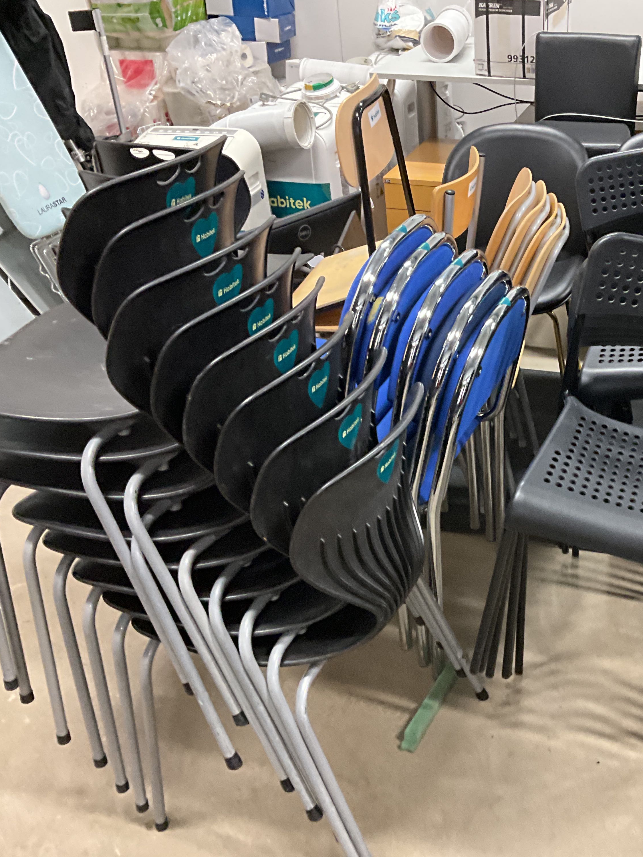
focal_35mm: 39
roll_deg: +0.5
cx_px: 519
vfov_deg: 47.9
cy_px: 425
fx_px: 966
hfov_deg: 35.6
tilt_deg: -28.4
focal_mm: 3
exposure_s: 1/60
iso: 250
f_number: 1.8
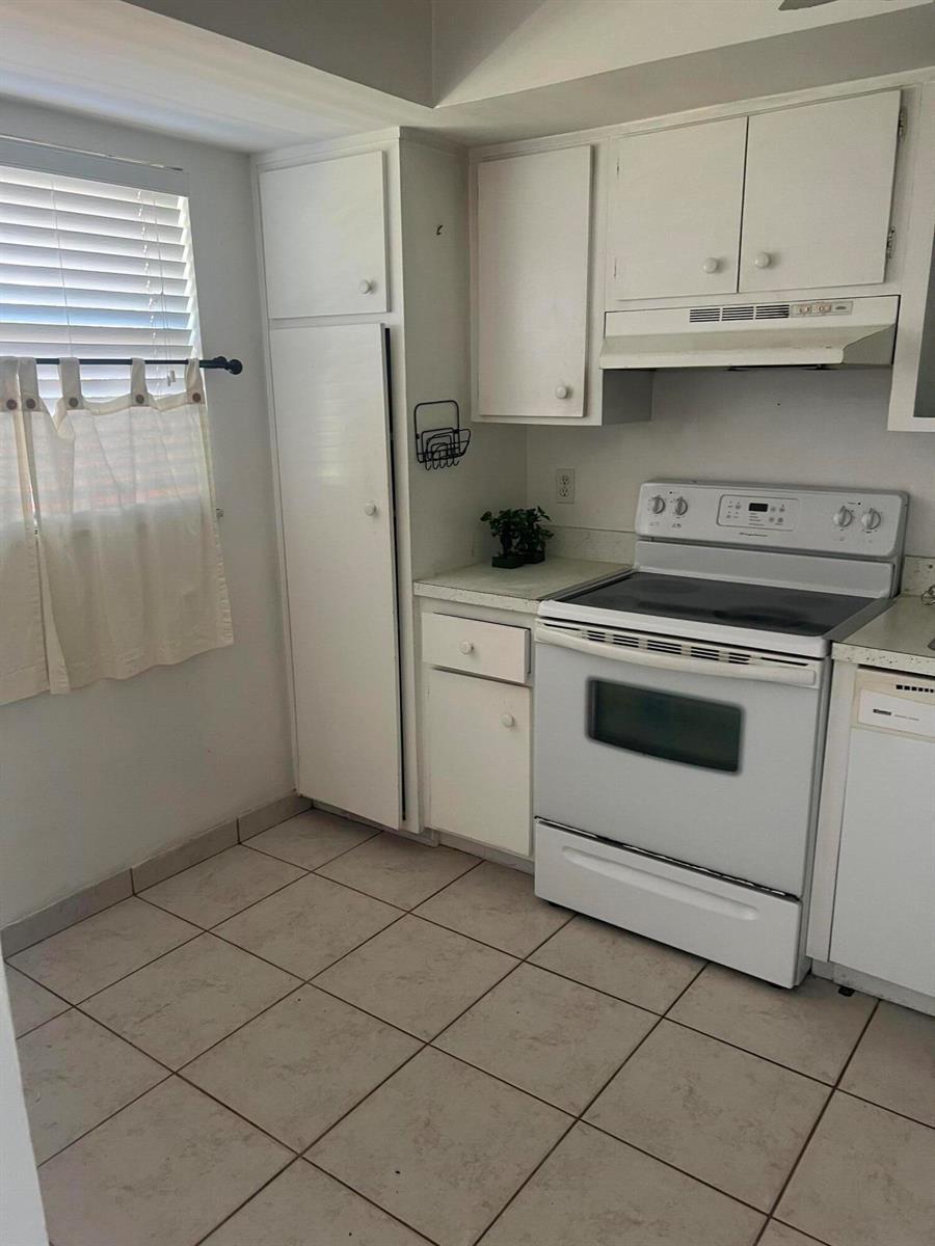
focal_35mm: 26
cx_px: 468
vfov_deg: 67.3
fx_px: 936
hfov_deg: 53.1
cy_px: 623
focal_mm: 5.7
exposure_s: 1/72
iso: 125
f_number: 1.5
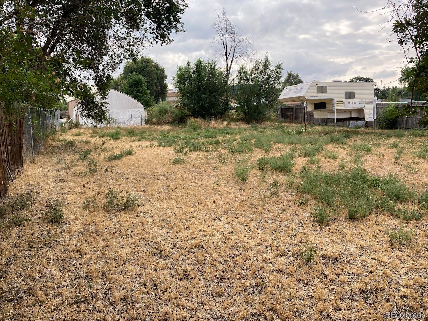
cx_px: 214
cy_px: 160
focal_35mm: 28
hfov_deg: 63.4
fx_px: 346
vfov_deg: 49.7
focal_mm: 3.99
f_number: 1.8
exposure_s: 1/960
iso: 20
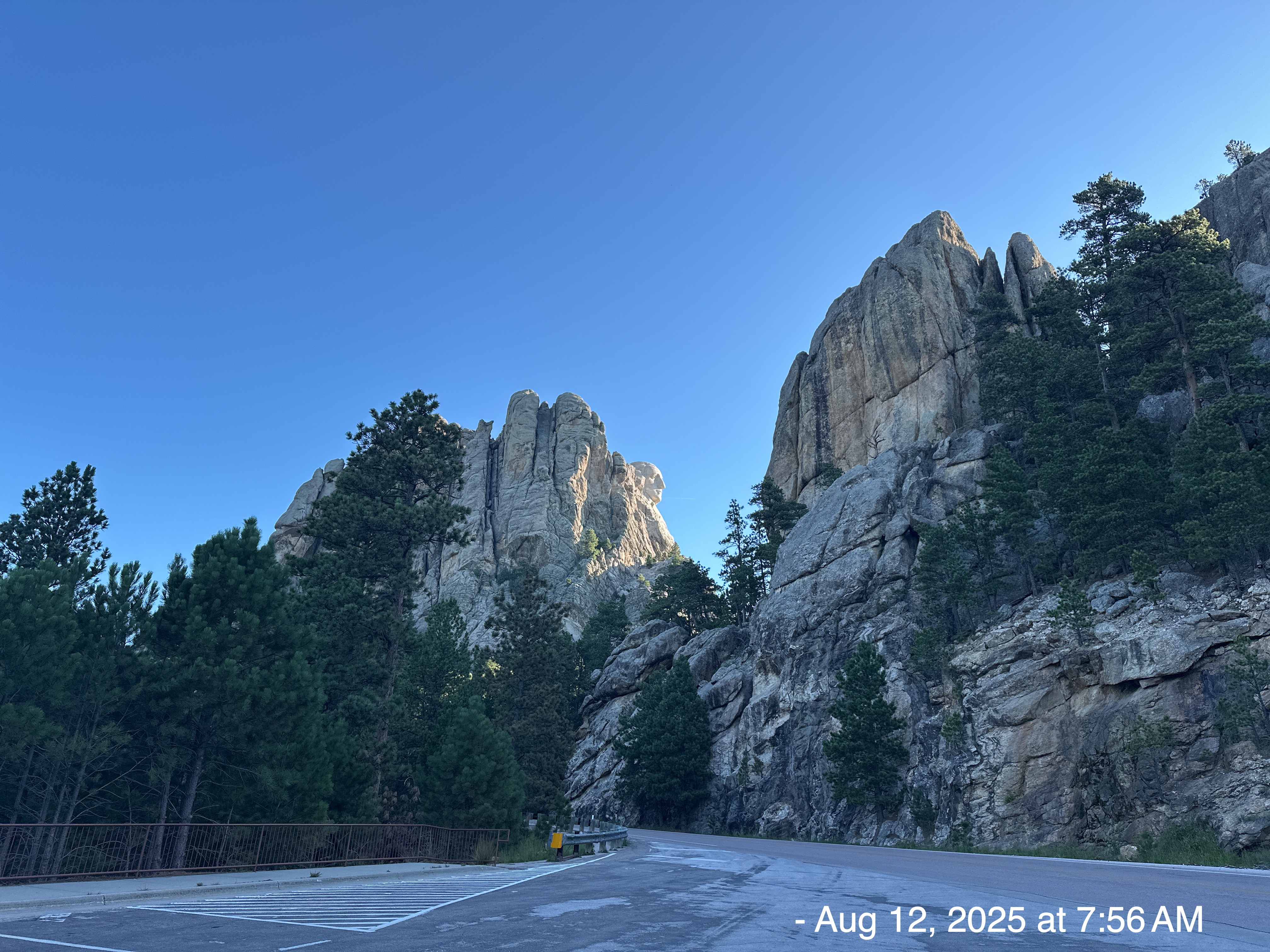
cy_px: 476
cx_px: 635
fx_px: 881
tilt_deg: +24.7
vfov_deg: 56.8
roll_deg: -3.9
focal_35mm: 24
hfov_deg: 71.6
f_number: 1.78
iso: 80
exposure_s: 1/1412
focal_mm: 6.86
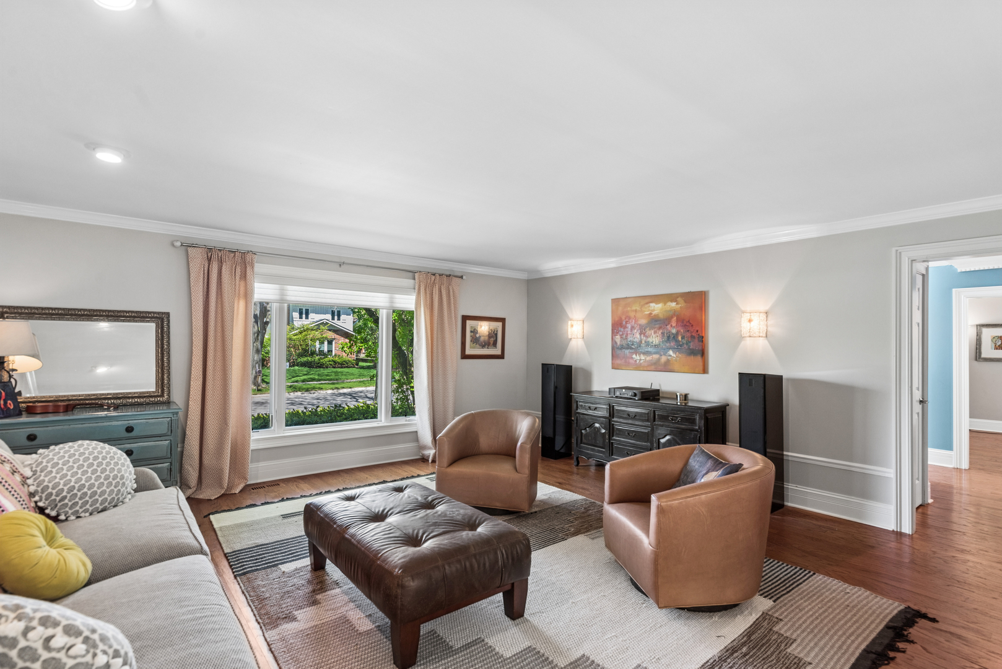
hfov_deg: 93.3
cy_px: 334
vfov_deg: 70.5
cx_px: 501
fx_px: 473
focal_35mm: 17
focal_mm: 17
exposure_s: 1/15
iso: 200
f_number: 8
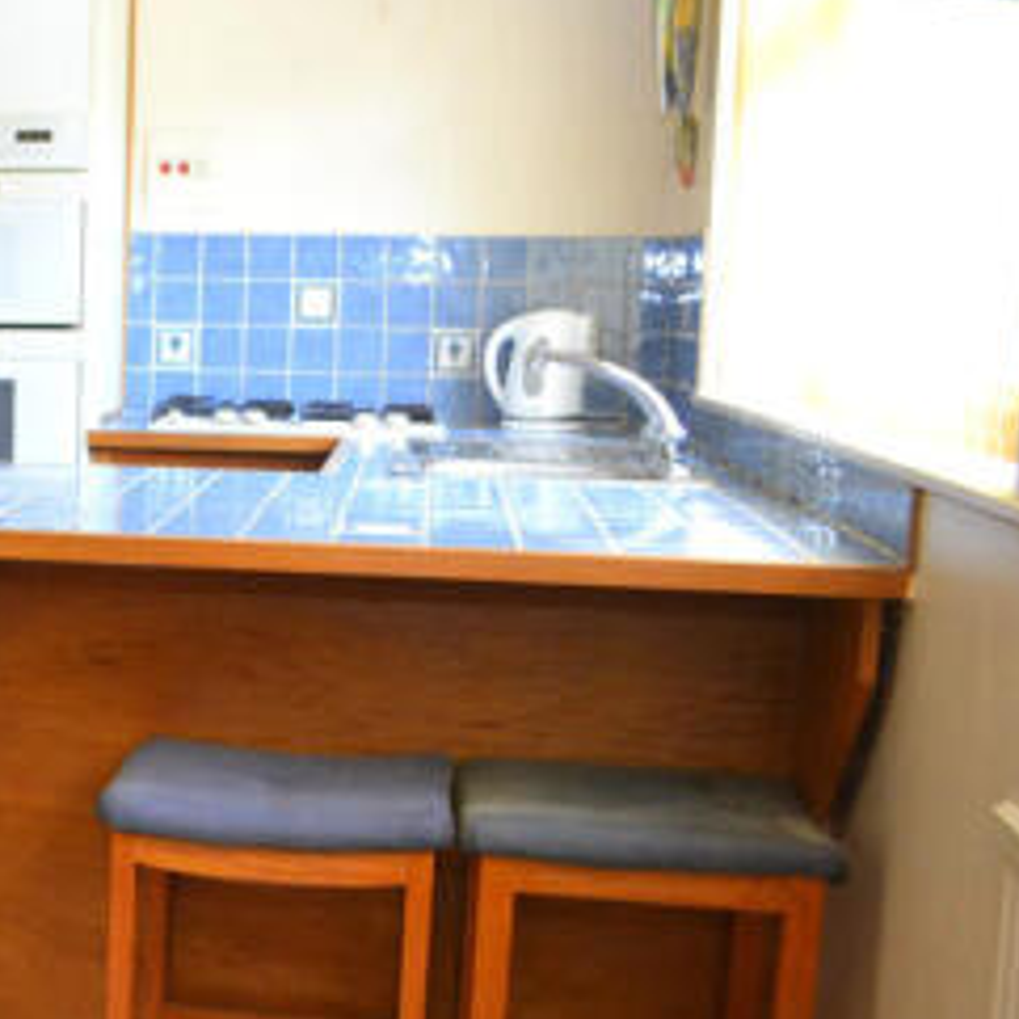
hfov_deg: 25.1
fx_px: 2065
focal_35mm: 62
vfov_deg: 27.7
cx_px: -183
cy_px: 541
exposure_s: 1/60
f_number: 3.5
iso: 1100
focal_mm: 18
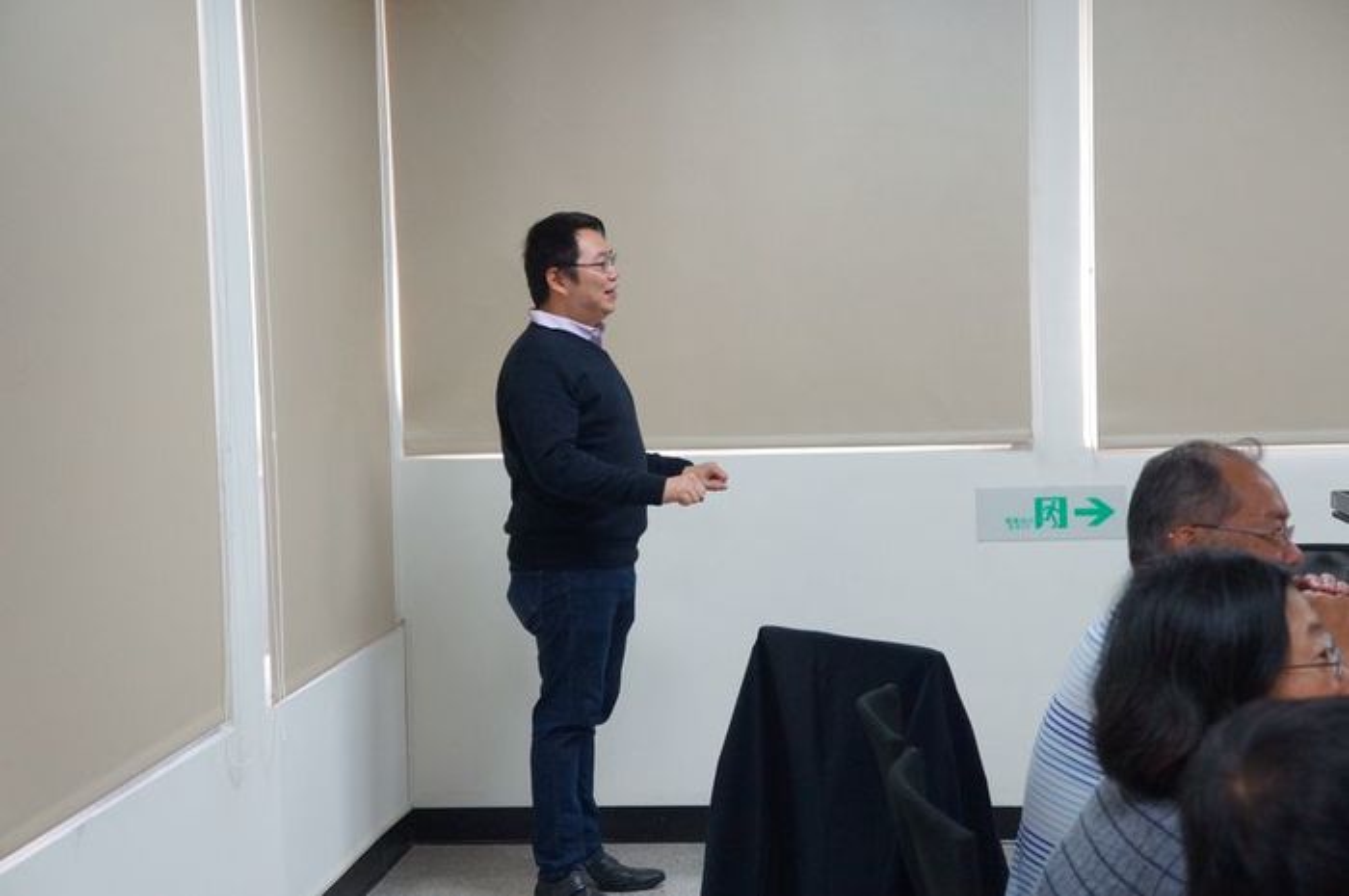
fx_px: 2695
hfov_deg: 28.1
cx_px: 674
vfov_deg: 18.9
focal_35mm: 72
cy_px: 448
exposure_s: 1/160
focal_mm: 48
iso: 2000
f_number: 5
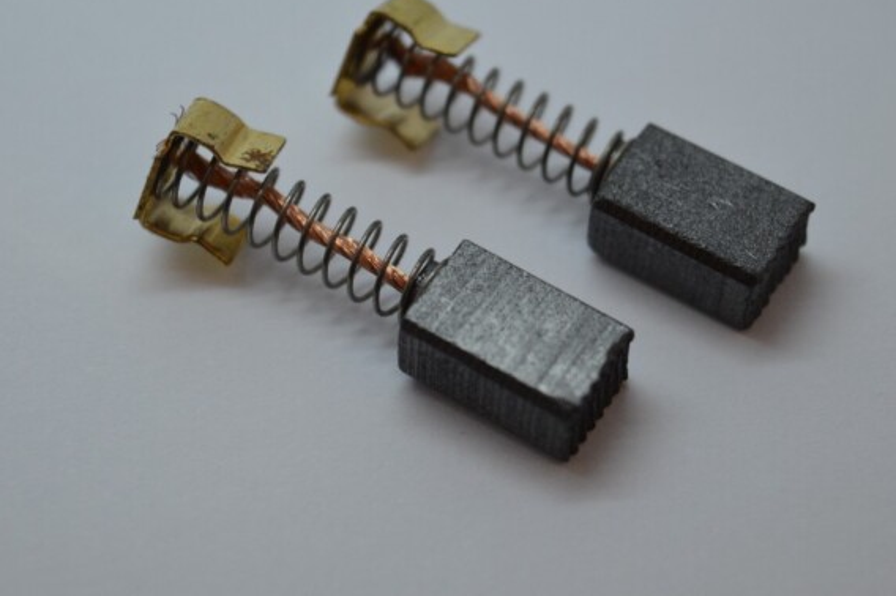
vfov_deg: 13.1
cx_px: 480
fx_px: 2603
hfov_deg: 19.5
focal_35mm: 105
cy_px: 255
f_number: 5.6
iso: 320
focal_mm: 55
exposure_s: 1/125
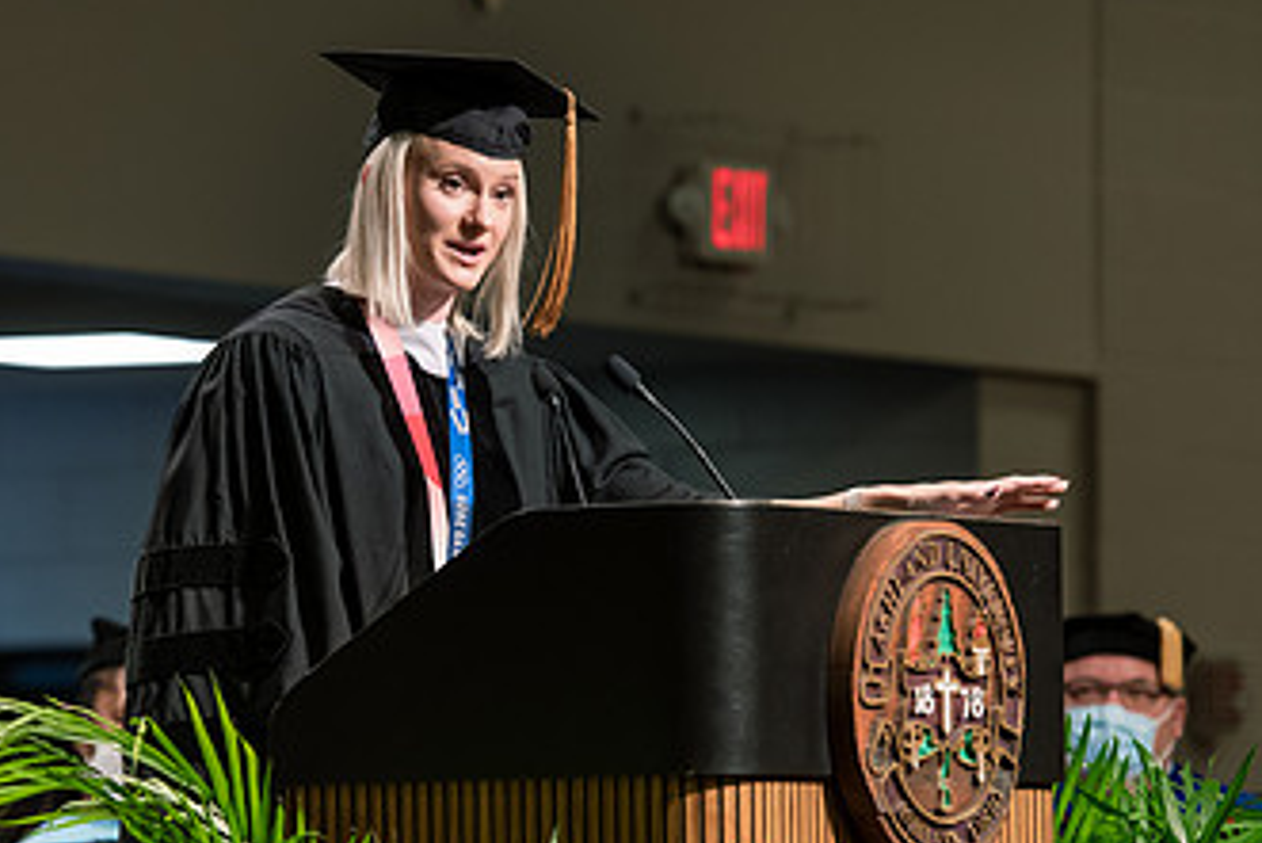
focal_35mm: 298
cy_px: 627
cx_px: 431
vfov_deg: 4.6
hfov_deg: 6.9
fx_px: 10451
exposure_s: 1/200
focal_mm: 170
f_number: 4.5
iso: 1000
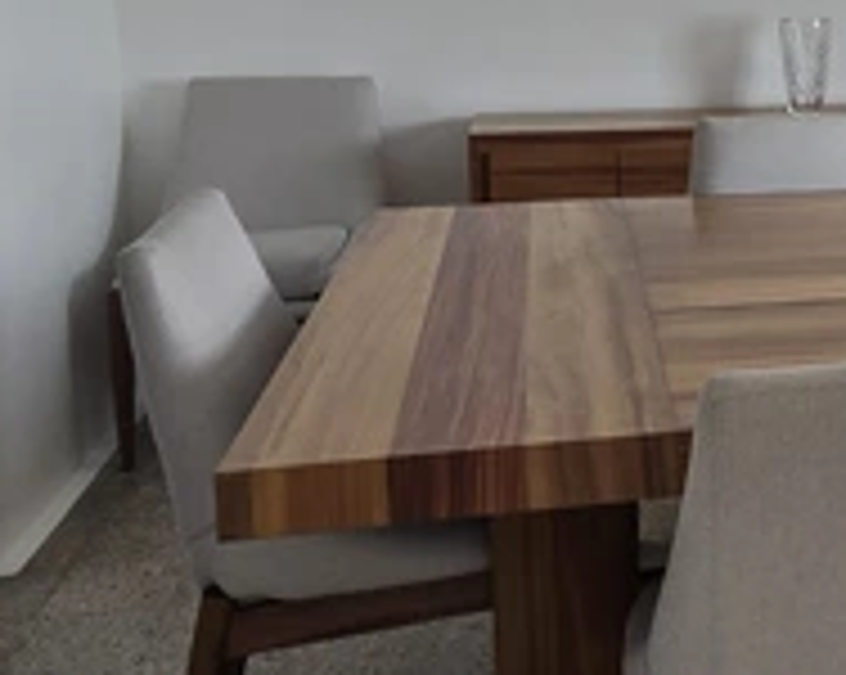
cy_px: 108
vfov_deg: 27.3
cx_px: 986
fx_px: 1351
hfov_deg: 30.2
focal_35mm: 54
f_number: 2.2
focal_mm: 2.2
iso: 80
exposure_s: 1/120
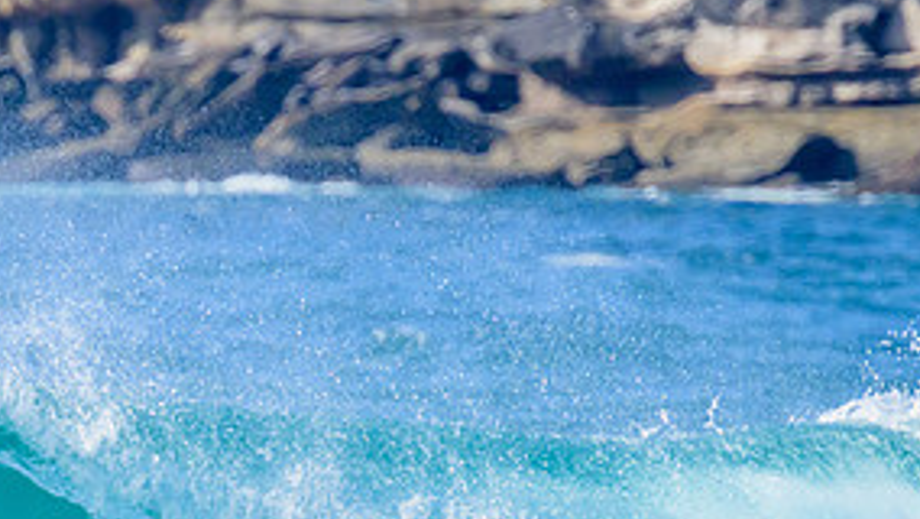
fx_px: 43463
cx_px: 230
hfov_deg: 1.2
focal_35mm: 1781
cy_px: 567
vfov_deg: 0.7
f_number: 11
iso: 1600
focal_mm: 800
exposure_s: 1/2000
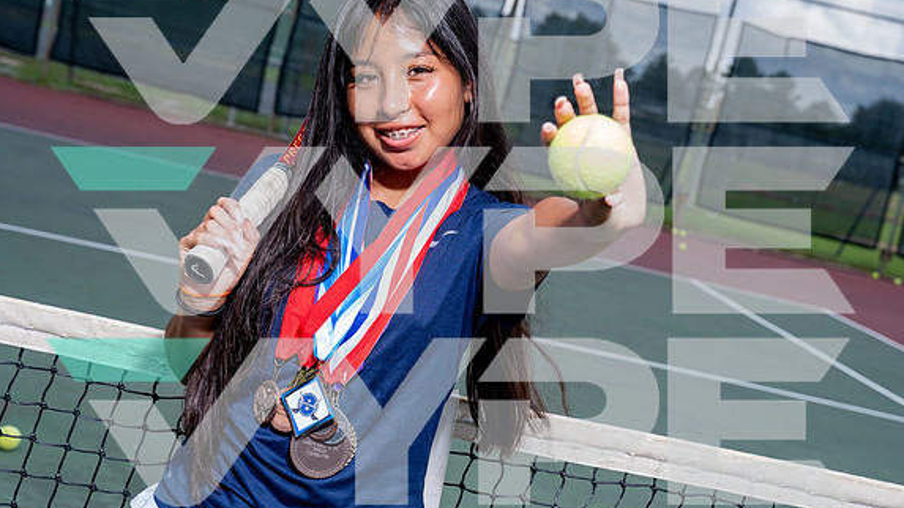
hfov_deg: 34.4
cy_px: 231
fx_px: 1462
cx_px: 453
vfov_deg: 19.7
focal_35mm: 61
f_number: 6.3
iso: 100
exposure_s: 1/250
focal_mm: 56
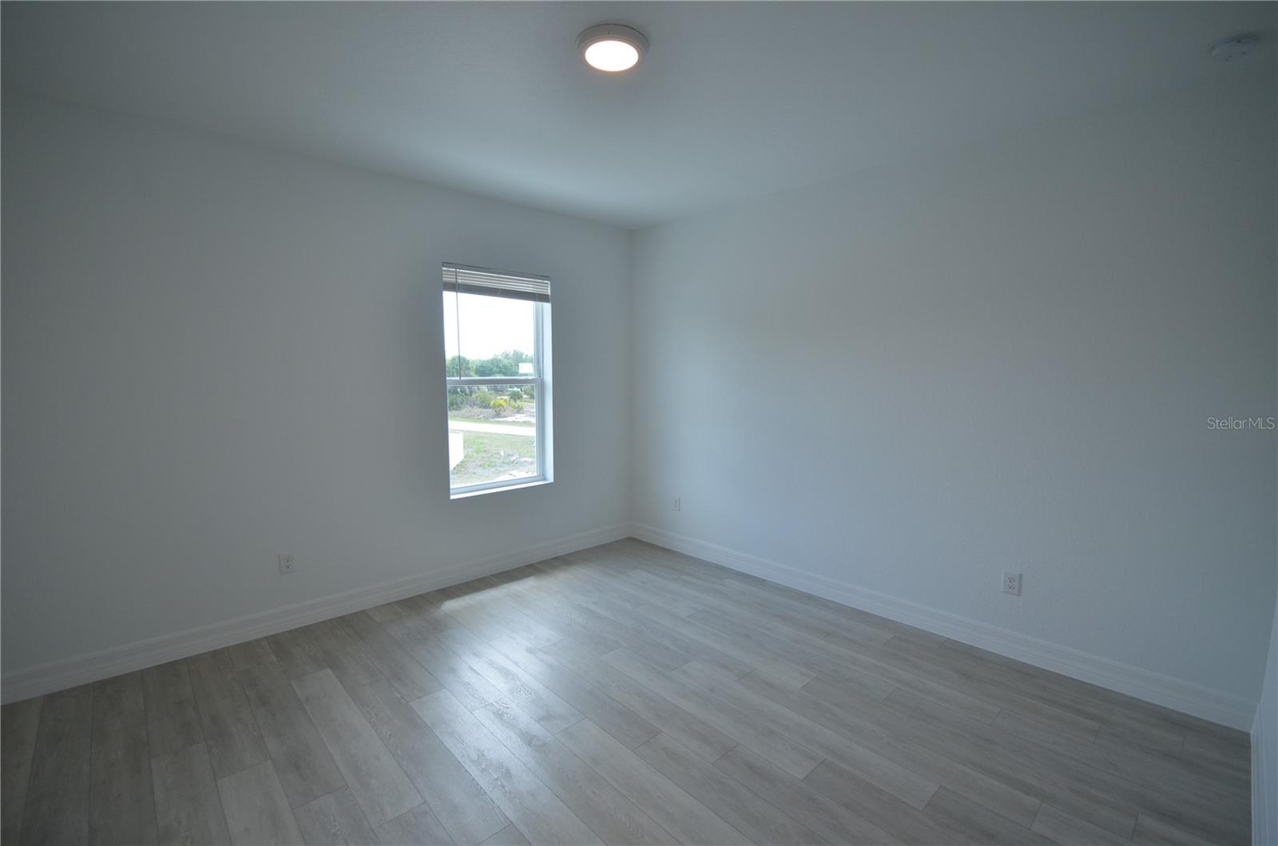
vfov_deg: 77.0
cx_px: 639
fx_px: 531
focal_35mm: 15
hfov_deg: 100.5
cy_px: 423
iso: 360
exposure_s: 1/125
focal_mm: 10
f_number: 5.6
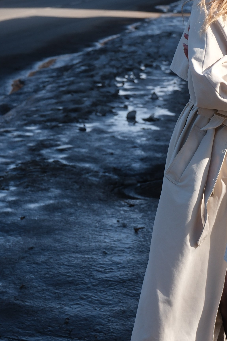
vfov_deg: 17.3
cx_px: 155
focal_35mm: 118
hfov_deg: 11.6
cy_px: 105
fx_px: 1116
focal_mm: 35.3
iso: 200
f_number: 3.9
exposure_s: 1/900
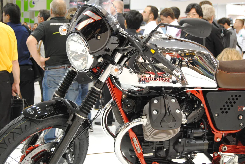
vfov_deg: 19.8
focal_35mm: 69
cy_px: 82
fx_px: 470
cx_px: 122
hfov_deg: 29.2
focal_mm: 46
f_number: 5.3
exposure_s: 1/30
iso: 800
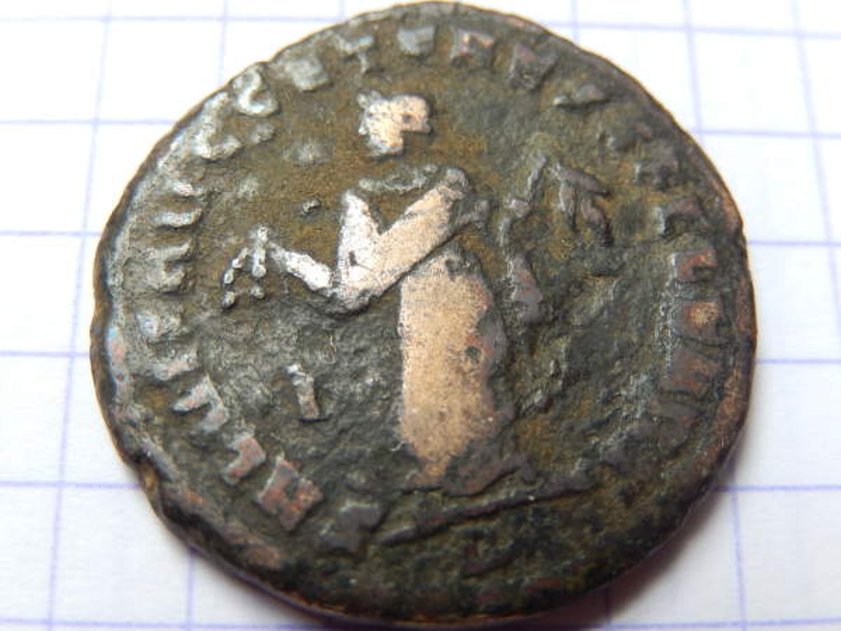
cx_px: 420
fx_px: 1239
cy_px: 316
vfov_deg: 28.6
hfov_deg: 37.5
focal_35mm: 51
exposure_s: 1/30
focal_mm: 9.2
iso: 125
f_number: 4.5
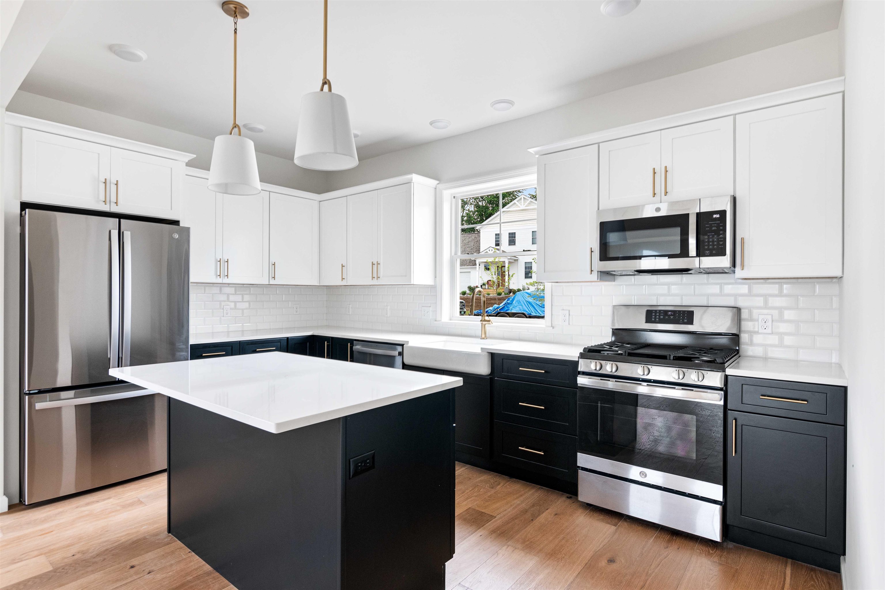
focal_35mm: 18
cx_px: 442
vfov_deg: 67.4
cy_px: 295
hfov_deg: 90.0
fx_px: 442
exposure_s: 1/10
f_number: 7.1
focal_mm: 12
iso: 200
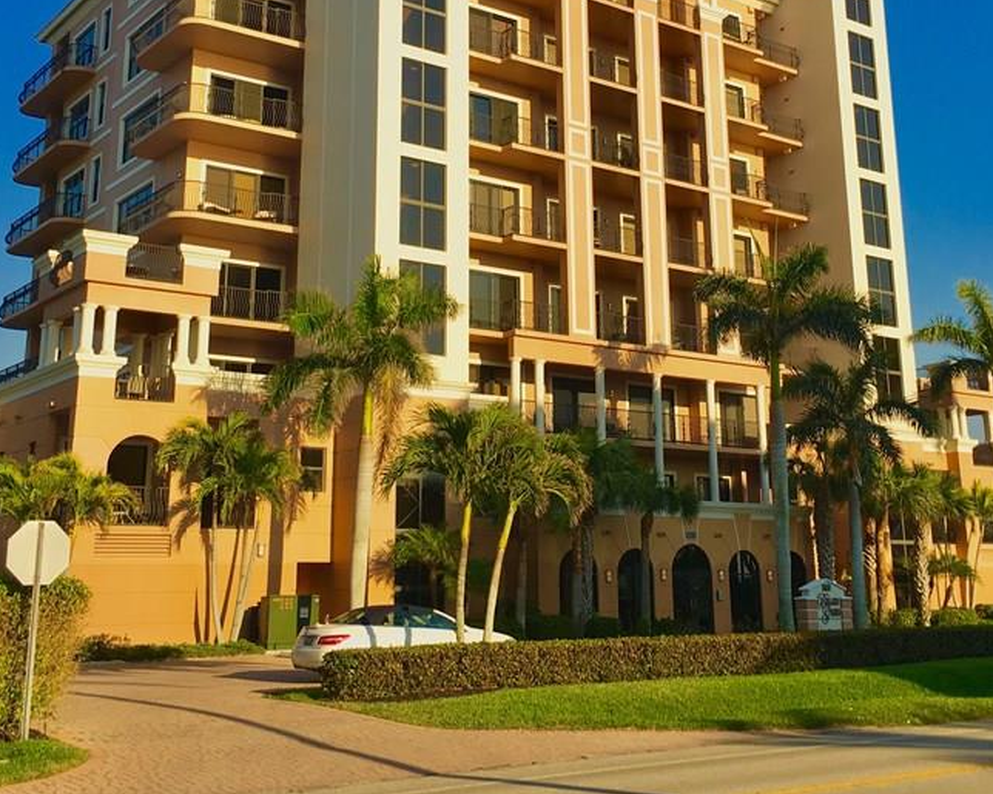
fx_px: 1322
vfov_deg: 33.0
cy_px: 230
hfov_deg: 41.1
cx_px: 532
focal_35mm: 45
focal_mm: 4.15
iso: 25
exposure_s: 1/1115
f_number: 2.2
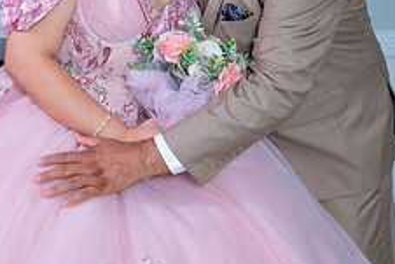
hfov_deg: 24.9
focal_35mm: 80
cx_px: 71
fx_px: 878
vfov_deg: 16.9
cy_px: 47
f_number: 4
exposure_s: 1/60
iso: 1250
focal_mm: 29.5
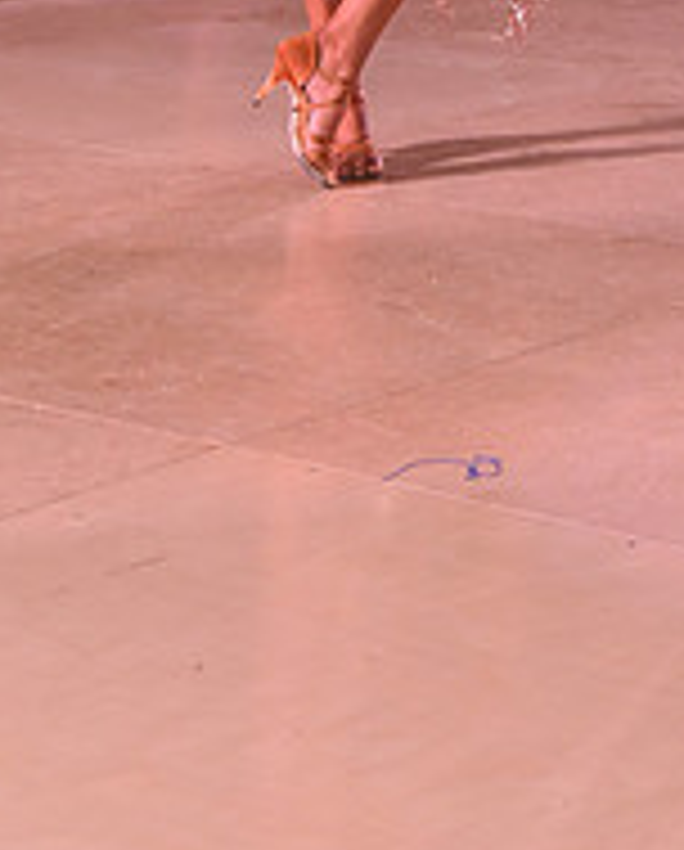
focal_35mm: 138
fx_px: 3481
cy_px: -427
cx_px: 821
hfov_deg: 11.0
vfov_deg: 13.2
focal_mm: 48
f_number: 6.3
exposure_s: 1/320
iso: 2500
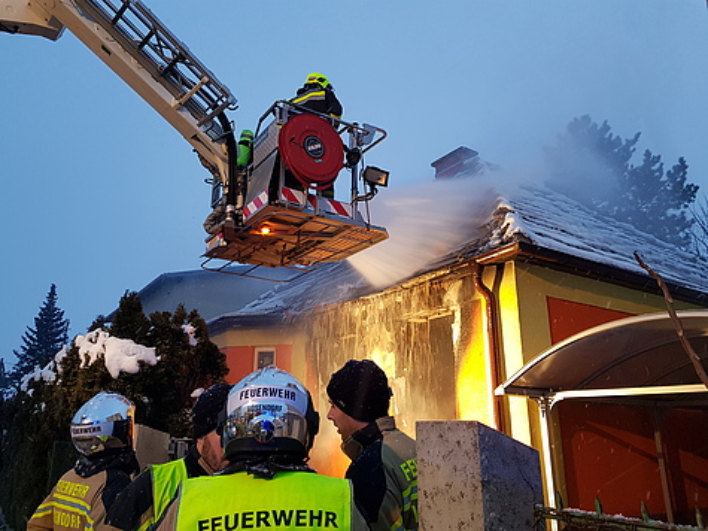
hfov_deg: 67.3
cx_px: 354
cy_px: 266
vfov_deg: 53.0
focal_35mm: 26
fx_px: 532
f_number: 1.7
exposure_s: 1/33
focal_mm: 4.2
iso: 160
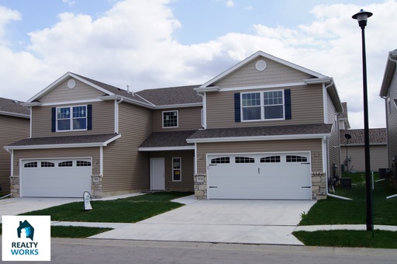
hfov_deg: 49.6
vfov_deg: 34.1
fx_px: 430
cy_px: 132
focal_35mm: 39
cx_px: 198
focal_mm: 26
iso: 100
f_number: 13
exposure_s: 1/125
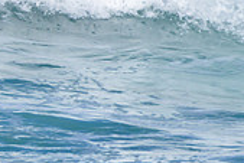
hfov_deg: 0.8
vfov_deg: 0.5
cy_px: -107
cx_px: -232
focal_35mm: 2696
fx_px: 18288
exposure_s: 1/2000
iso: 800
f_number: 11
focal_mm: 650
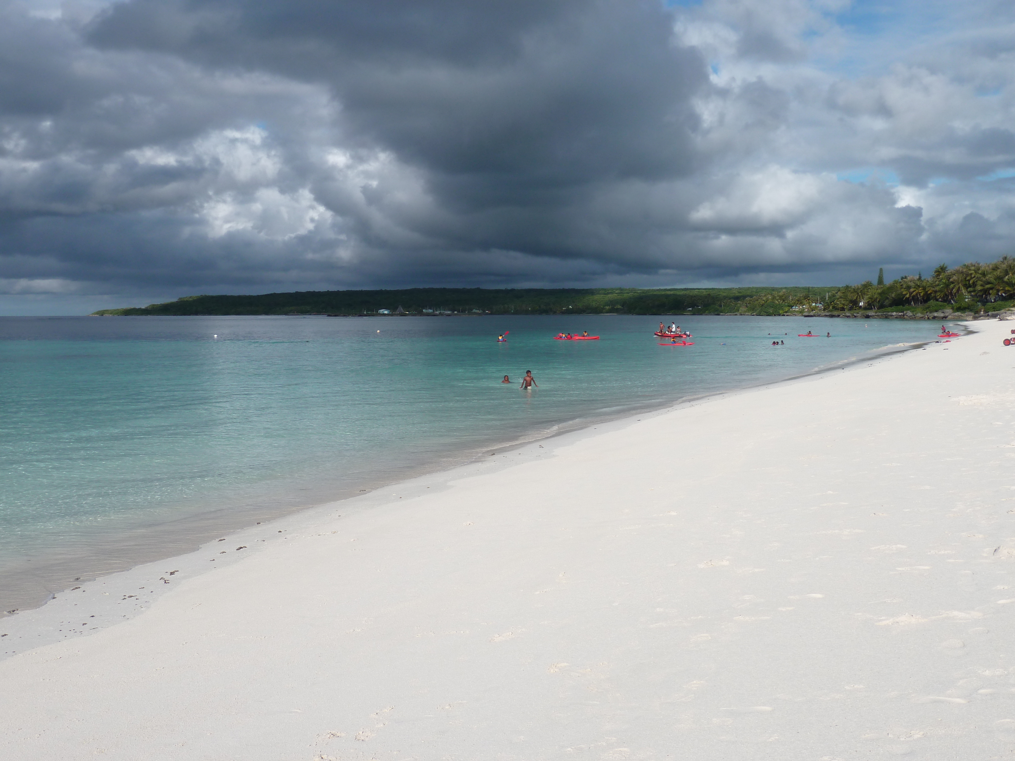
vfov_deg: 38.7
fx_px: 1085
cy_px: 380
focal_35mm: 37
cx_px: 508
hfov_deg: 50.1
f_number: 3.6
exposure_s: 1/1300
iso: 80
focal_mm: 6.1
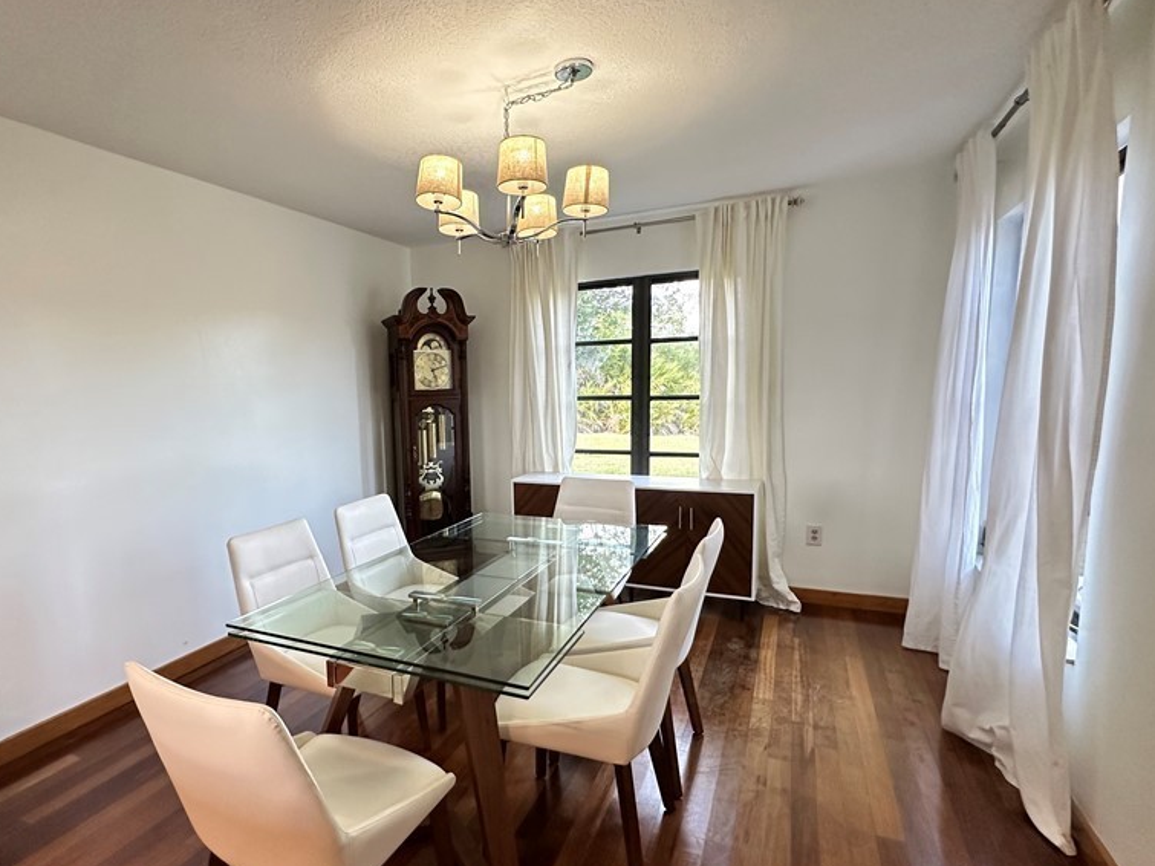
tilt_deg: -7.6
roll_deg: +0.6
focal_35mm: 19
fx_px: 634
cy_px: 471
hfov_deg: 83.9
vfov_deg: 68.5
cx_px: 479
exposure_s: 1/60
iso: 250
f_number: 2.2
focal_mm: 2.22
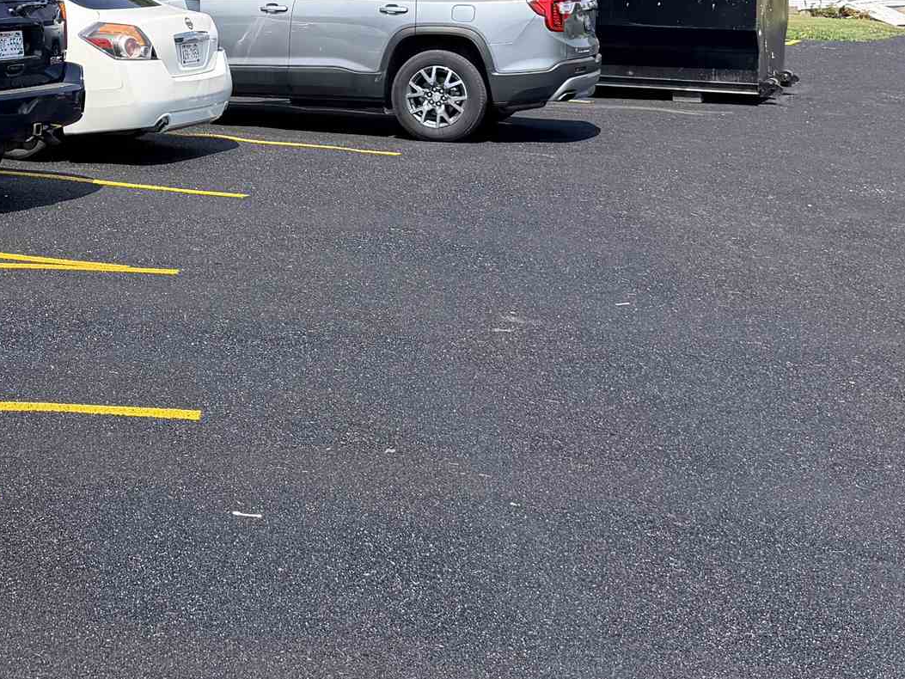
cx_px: 182
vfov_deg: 20.3
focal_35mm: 70
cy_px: -9
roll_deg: +0.7
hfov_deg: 27.2
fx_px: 1830
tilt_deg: -2.7
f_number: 1.78
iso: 80
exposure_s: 1/3279
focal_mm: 6.76
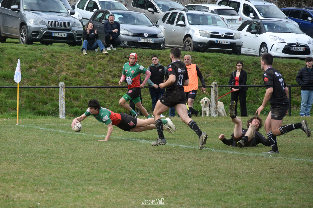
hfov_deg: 13.0
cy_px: 104
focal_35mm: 158
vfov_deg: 8.7
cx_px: 156
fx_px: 1369
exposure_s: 1/1000
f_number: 5.6
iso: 640
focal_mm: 105
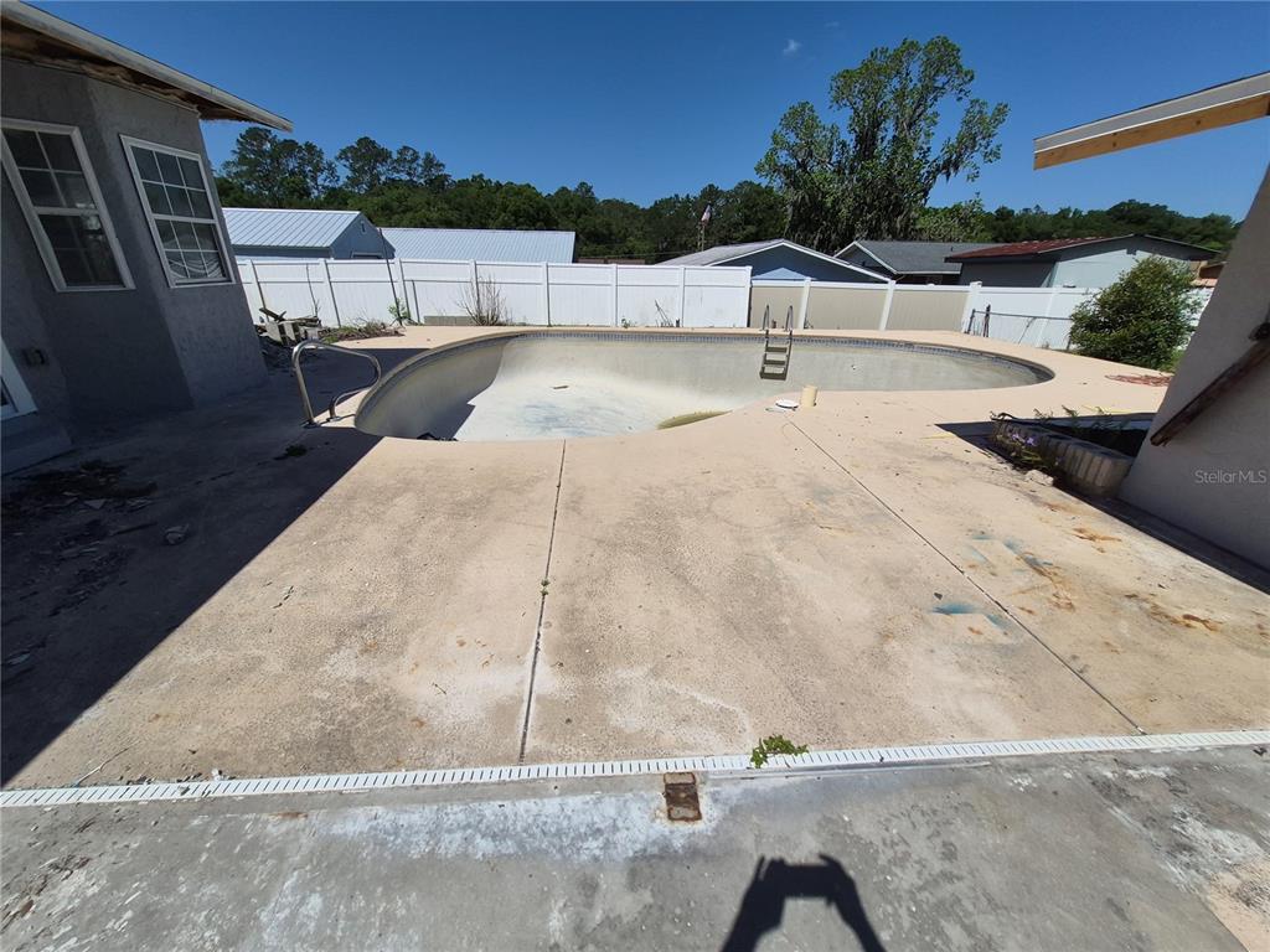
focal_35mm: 13
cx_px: 635
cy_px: 476
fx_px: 477
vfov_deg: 89.9
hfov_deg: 106.2
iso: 40
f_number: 2.2
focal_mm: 1.74
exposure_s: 1/4416
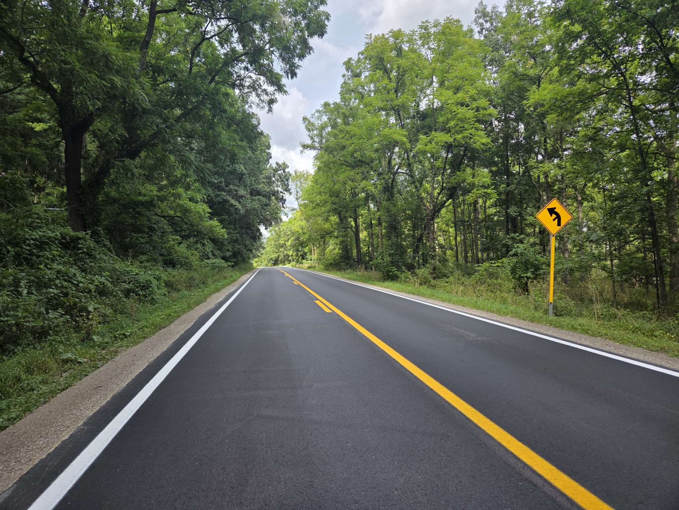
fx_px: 451
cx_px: 340
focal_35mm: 23
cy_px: 255
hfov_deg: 73.9
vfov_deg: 58.9
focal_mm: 5.4
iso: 80
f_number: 1.8
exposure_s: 1/2246
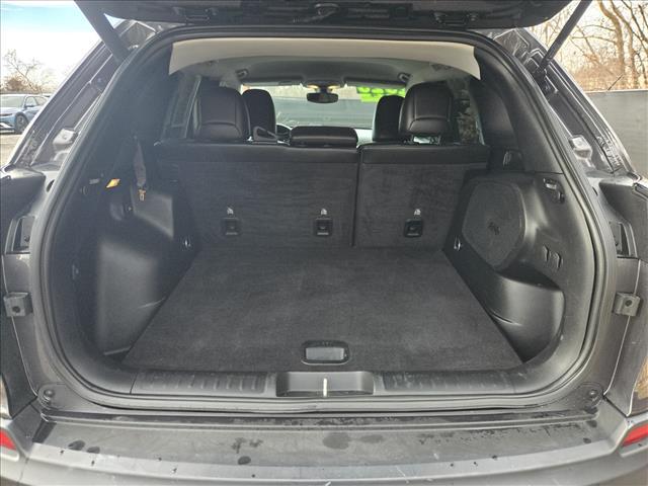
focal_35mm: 23
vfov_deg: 58.9
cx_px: 324
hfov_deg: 73.9
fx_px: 431
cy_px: 243
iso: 160
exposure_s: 1/526
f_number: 1.8
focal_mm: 5.4
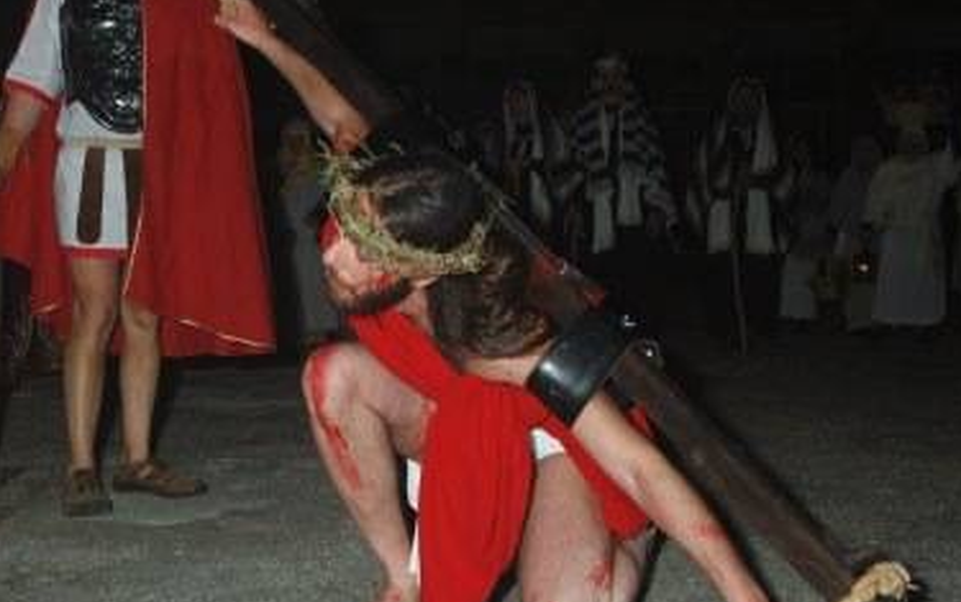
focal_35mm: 61
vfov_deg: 21.3
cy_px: 330
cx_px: 384
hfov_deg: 33.4
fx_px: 1599
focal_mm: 30
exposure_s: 1/60
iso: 400
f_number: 5.6
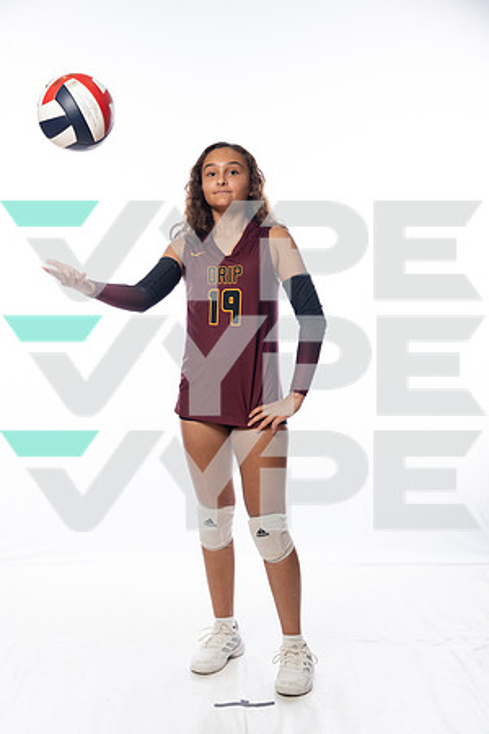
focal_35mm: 50
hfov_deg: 27.0
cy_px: 367
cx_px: 244
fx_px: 1019
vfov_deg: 39.6
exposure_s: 1/250
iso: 640
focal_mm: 50
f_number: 5.6
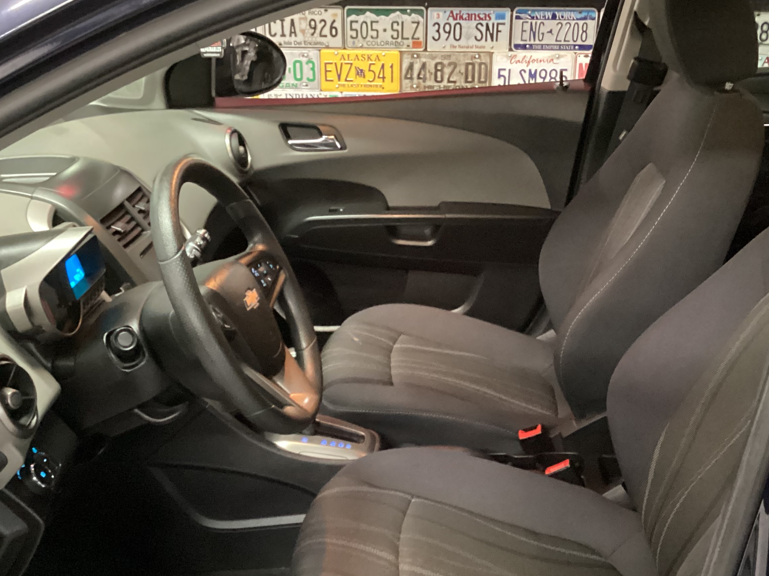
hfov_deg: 42.9
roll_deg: -0.8
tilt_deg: -26.4
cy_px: 390
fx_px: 977
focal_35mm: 44
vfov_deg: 32.6
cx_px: 388
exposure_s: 1/17
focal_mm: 3.3
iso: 800
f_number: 2.4
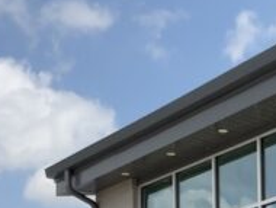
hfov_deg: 18.7
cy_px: 313
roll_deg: +1.0
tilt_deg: +6.0
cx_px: 338
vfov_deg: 14.0
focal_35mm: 99
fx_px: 790
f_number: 1.8
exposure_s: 1/2227
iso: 16
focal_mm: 3
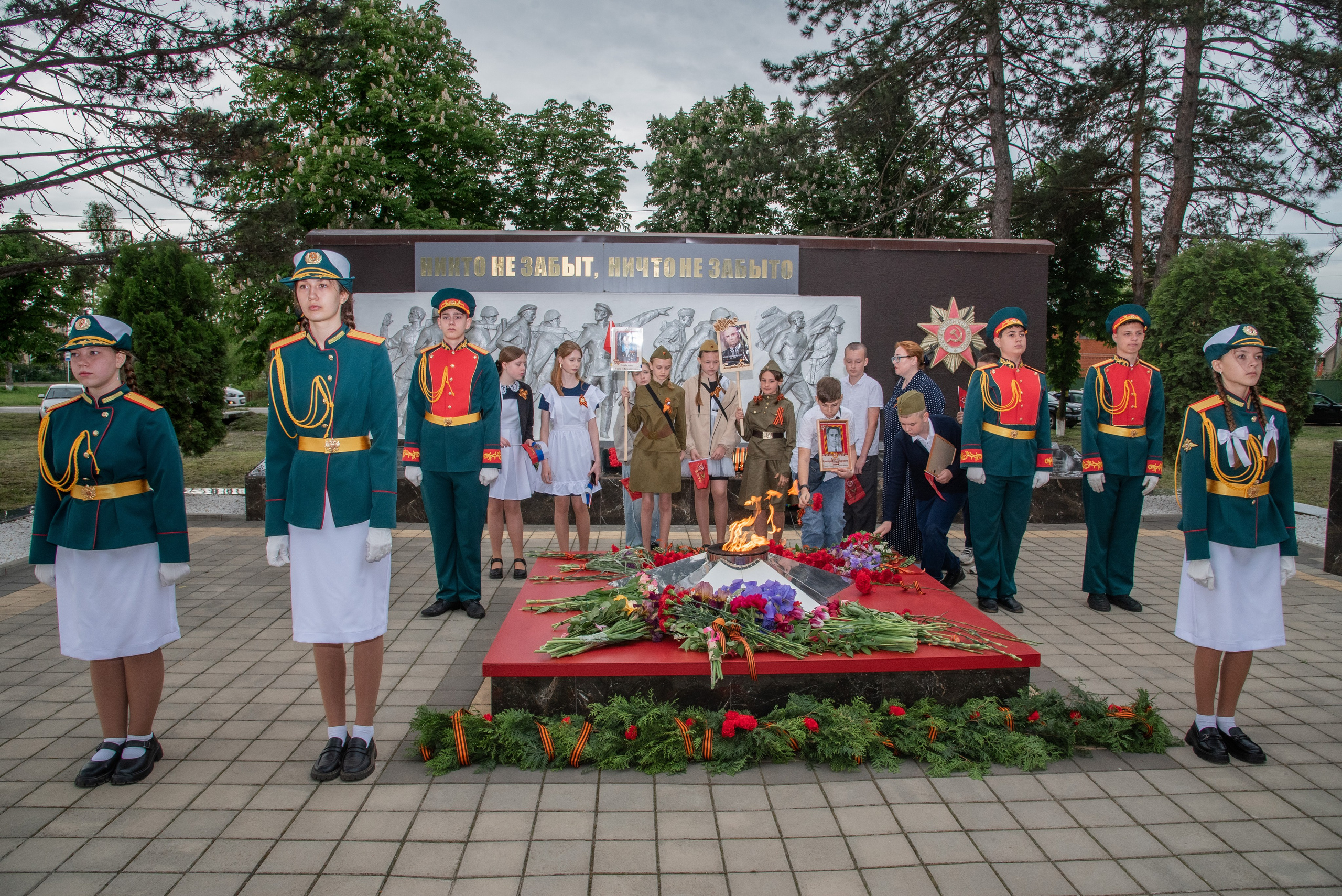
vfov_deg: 52.9
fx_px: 901
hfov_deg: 73.4
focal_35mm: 24
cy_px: 448
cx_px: 671
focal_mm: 24
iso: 640
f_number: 10
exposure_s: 1/160
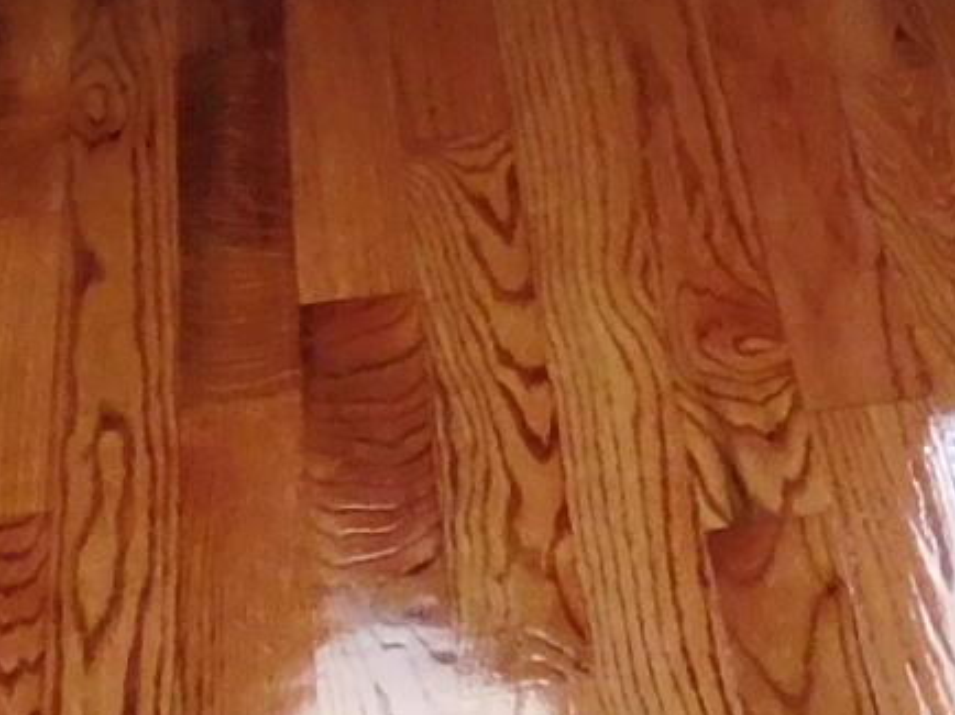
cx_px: 1171
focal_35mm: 159
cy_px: -810
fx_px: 4384
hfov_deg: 12.1
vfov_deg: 8.7
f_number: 3
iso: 400
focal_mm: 4
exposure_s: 1/15
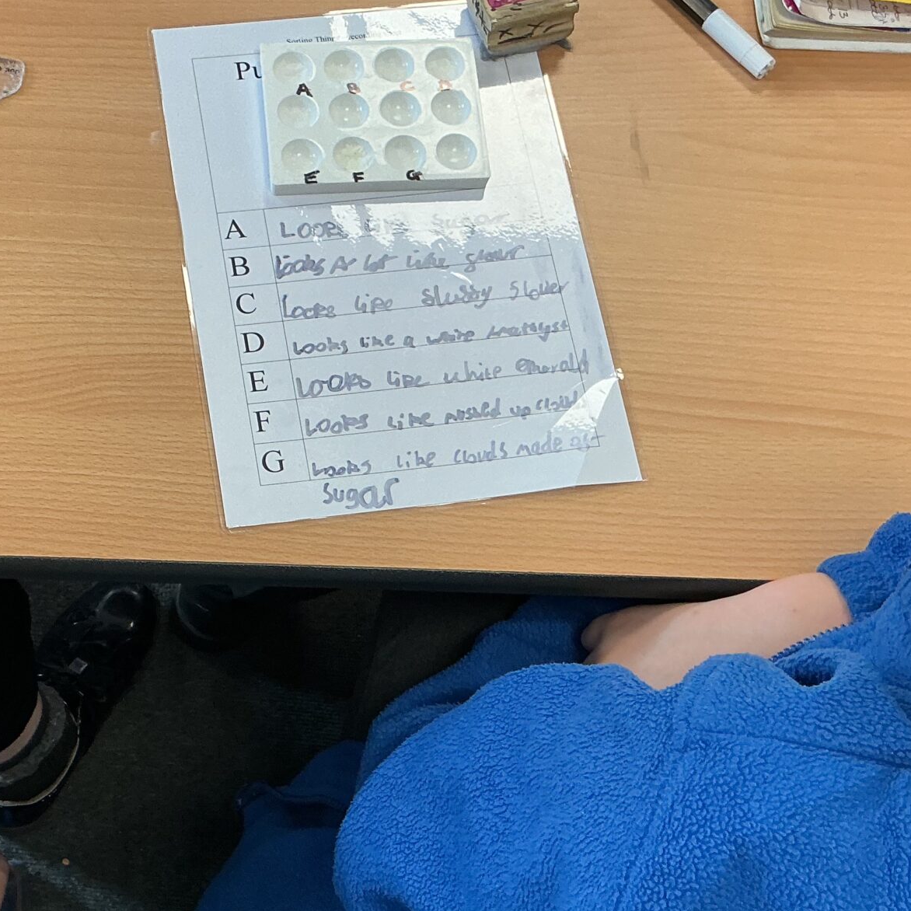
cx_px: 269
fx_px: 1667
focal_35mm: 56
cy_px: 497
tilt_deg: -68.0
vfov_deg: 30.5
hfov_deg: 30.2
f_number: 1.8
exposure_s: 1/60
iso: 64
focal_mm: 3
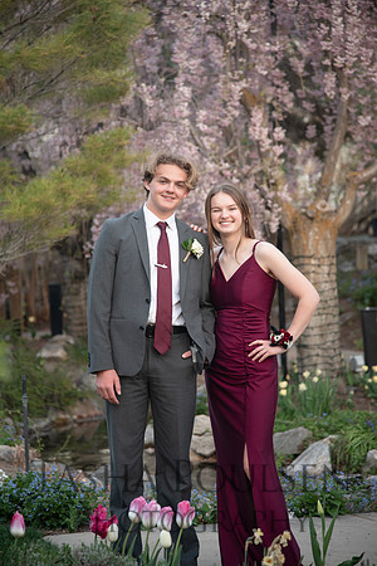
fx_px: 1649
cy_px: 283
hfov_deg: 13.0
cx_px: 188
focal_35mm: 105
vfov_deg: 19.5
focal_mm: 105
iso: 800
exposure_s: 1/125
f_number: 4
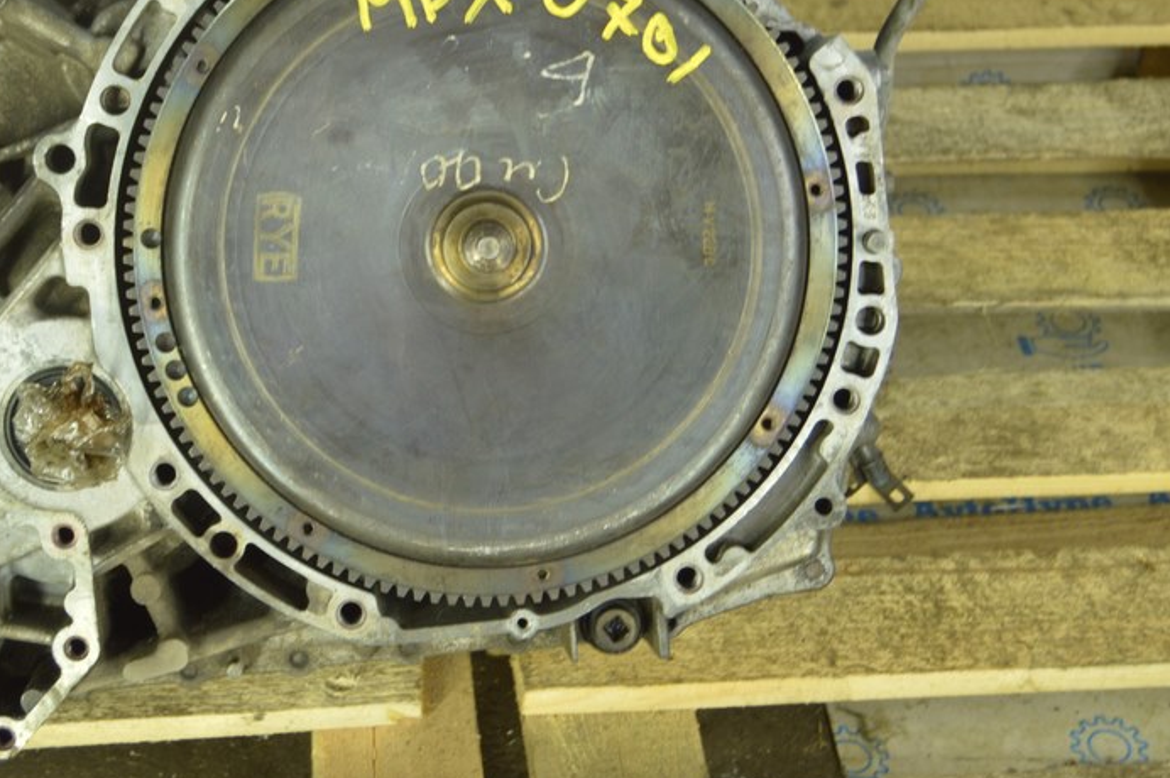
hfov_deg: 28.3
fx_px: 2305
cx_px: 416
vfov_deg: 19.1
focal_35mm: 71
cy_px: 239
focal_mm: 32
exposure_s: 1/20
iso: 400
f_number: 5.6
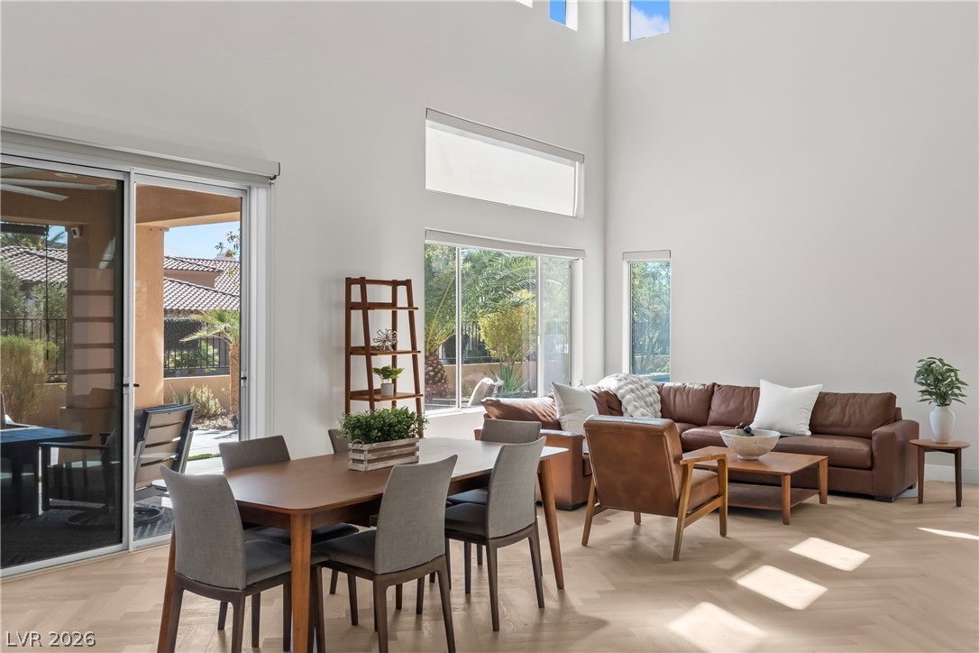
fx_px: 897
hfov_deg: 57.2
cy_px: 326
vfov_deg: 40.0
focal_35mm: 33
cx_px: 490
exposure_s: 1/8
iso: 400
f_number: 8
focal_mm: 22
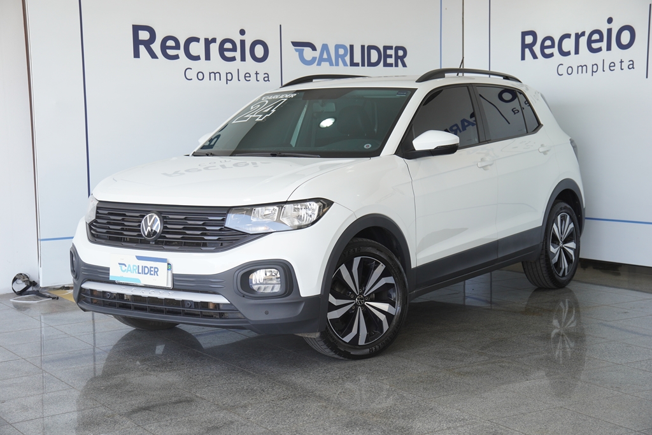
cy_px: 218
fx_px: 1032
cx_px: 326
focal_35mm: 57
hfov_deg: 35.0
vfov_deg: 23.8
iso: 200
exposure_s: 1/125
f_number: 4
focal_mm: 38
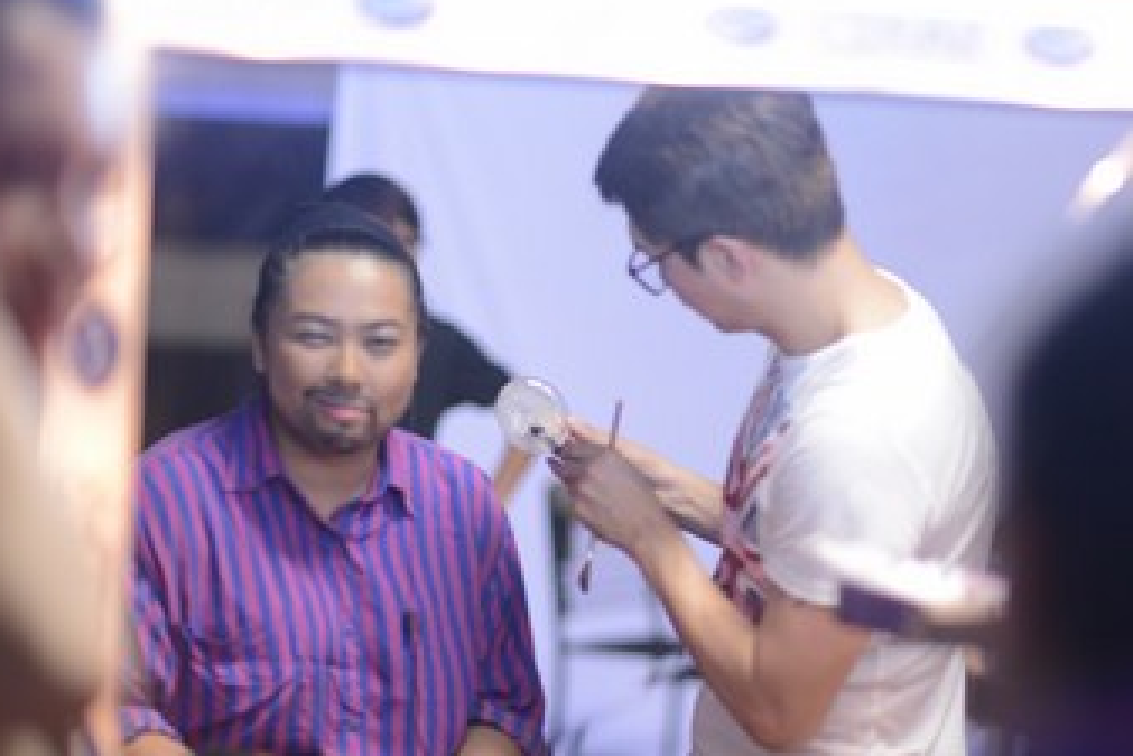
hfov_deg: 16.2
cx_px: 797
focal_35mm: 126
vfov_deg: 10.9
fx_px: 3967
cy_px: 516
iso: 1000
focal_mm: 85
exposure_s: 1/160
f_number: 1.4
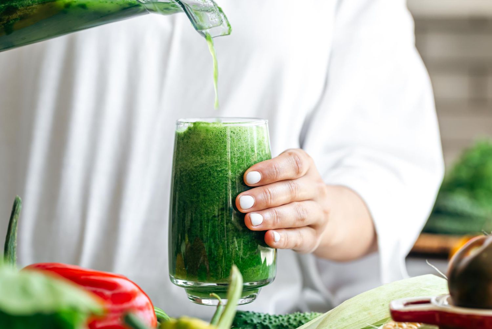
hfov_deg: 24.6
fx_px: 1129
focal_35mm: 82
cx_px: 246
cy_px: 164
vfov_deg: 16.6
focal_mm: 55
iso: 1400
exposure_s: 1/30
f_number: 5.6
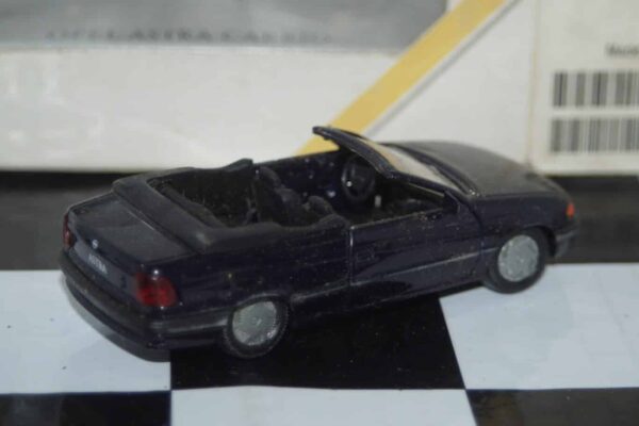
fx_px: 2130
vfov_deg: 11.4
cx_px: 320
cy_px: 213
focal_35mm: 120
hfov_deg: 17.1
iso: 200
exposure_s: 1/60
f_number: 5.6
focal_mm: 80
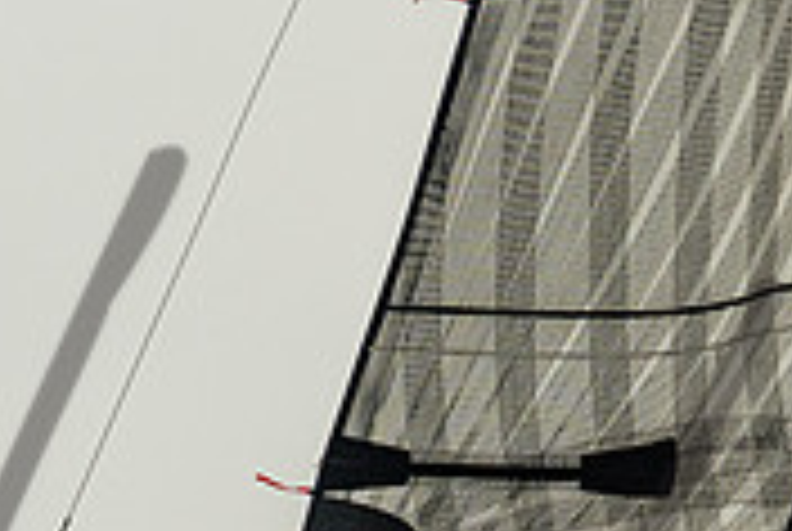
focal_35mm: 609
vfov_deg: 2.3
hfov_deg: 3.4
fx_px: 13420
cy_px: 950
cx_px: 550
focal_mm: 150
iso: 400
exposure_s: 1/2500
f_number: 6.3
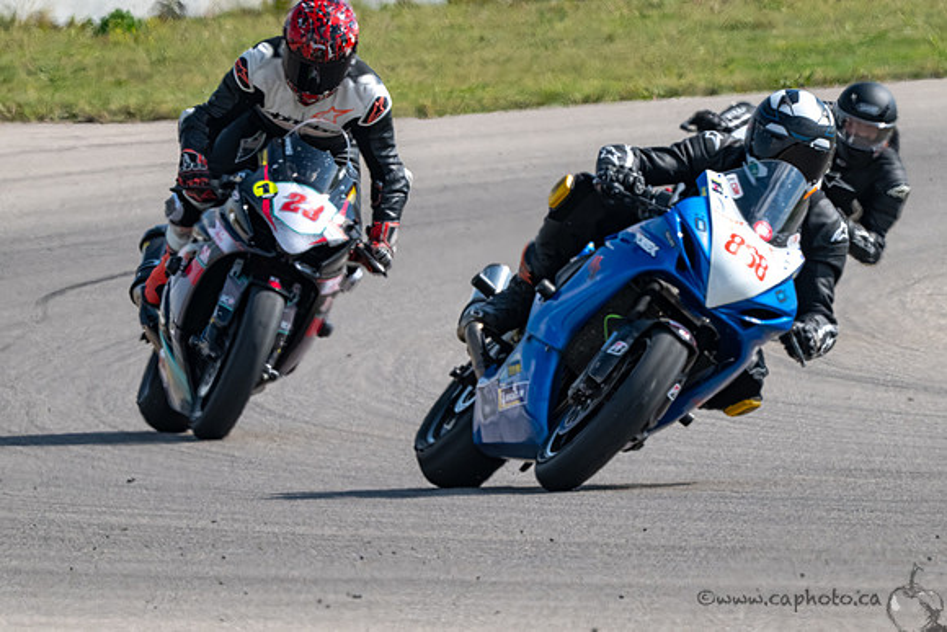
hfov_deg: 2.6
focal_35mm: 783
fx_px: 20606
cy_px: 411
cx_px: 502
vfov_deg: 1.8
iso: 1400
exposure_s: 1/1250
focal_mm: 600
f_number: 16
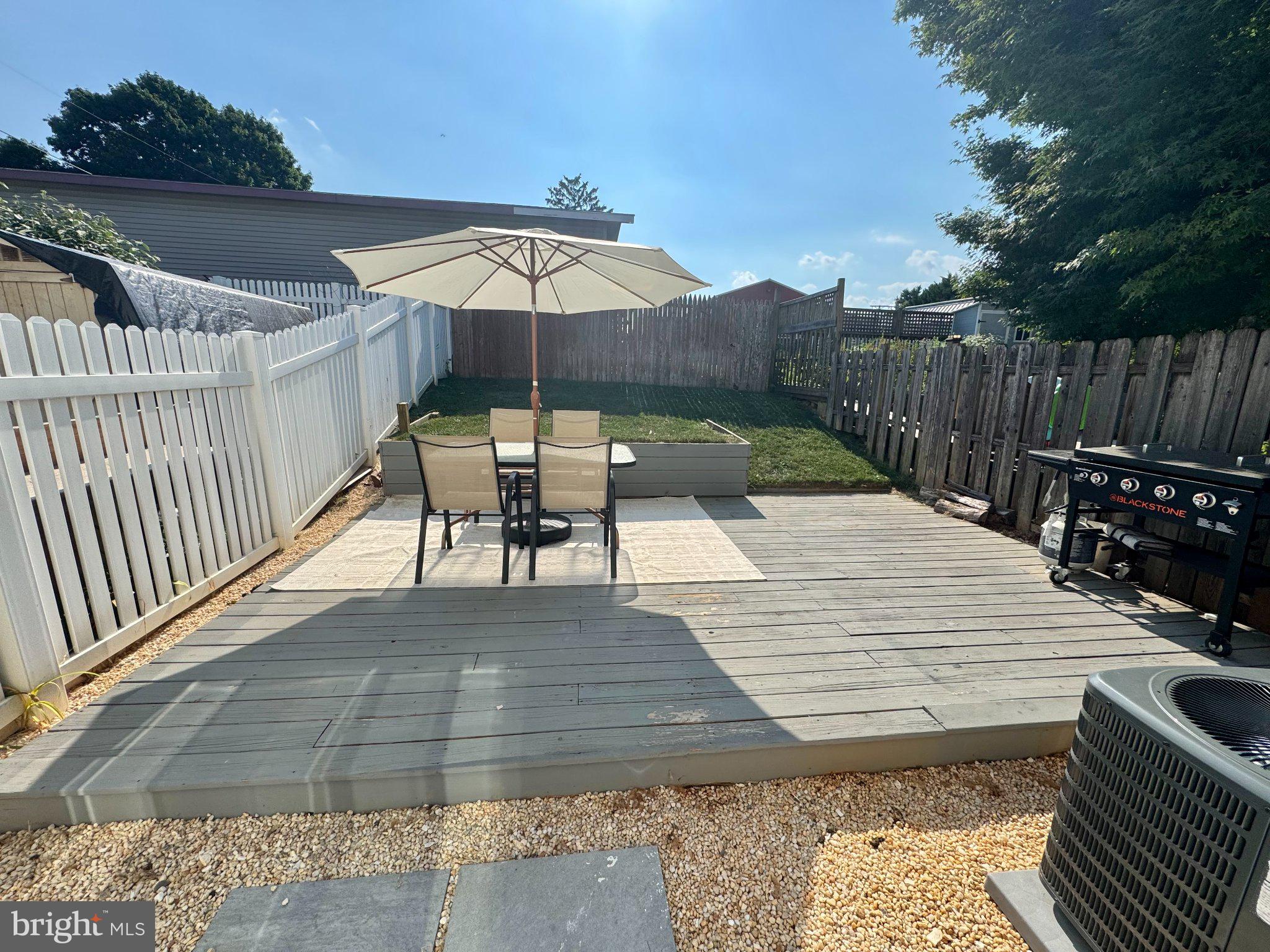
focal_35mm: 14
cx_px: 635
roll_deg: -1.6
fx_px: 514
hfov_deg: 102.1
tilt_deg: -12.3
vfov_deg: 85.7
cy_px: 476
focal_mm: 2.22
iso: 50
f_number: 2.2
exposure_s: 1/2208
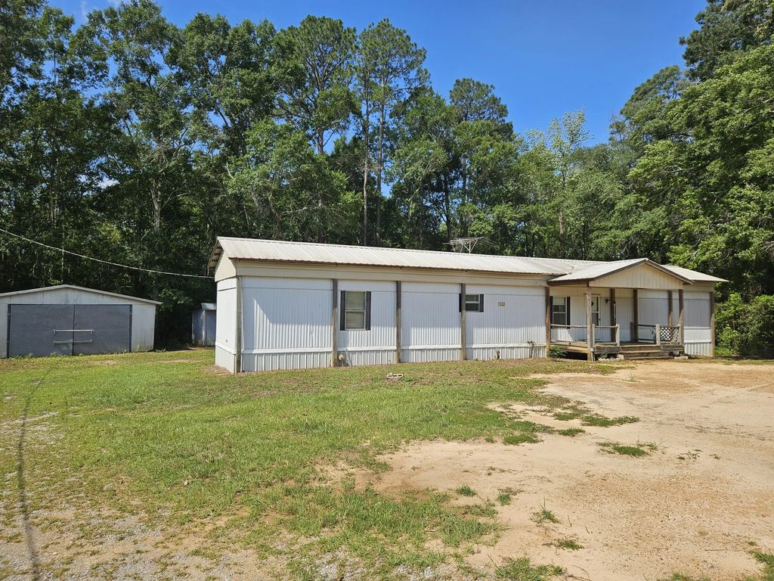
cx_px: 387
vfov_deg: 58.9
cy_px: 290
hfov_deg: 73.9
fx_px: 514
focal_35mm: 23
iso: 25
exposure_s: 1/1946
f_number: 1.8
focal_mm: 5.4
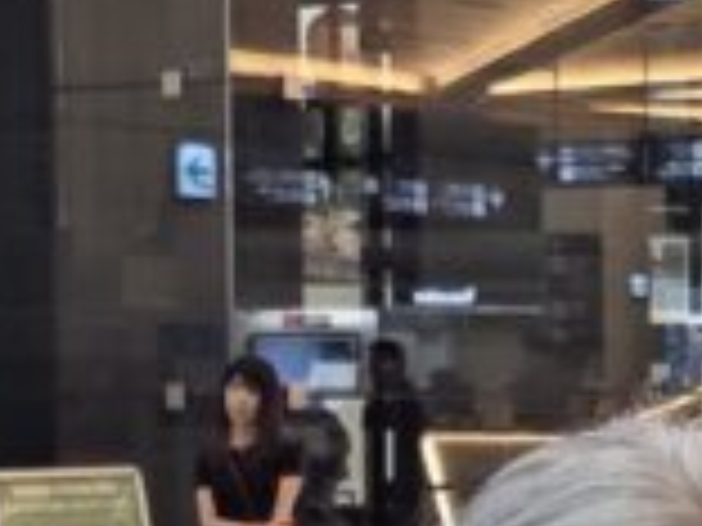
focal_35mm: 164
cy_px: 472
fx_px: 3326
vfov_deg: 9.0
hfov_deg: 11.5
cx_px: 1094
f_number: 2.2
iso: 160
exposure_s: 1/120
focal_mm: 3.3
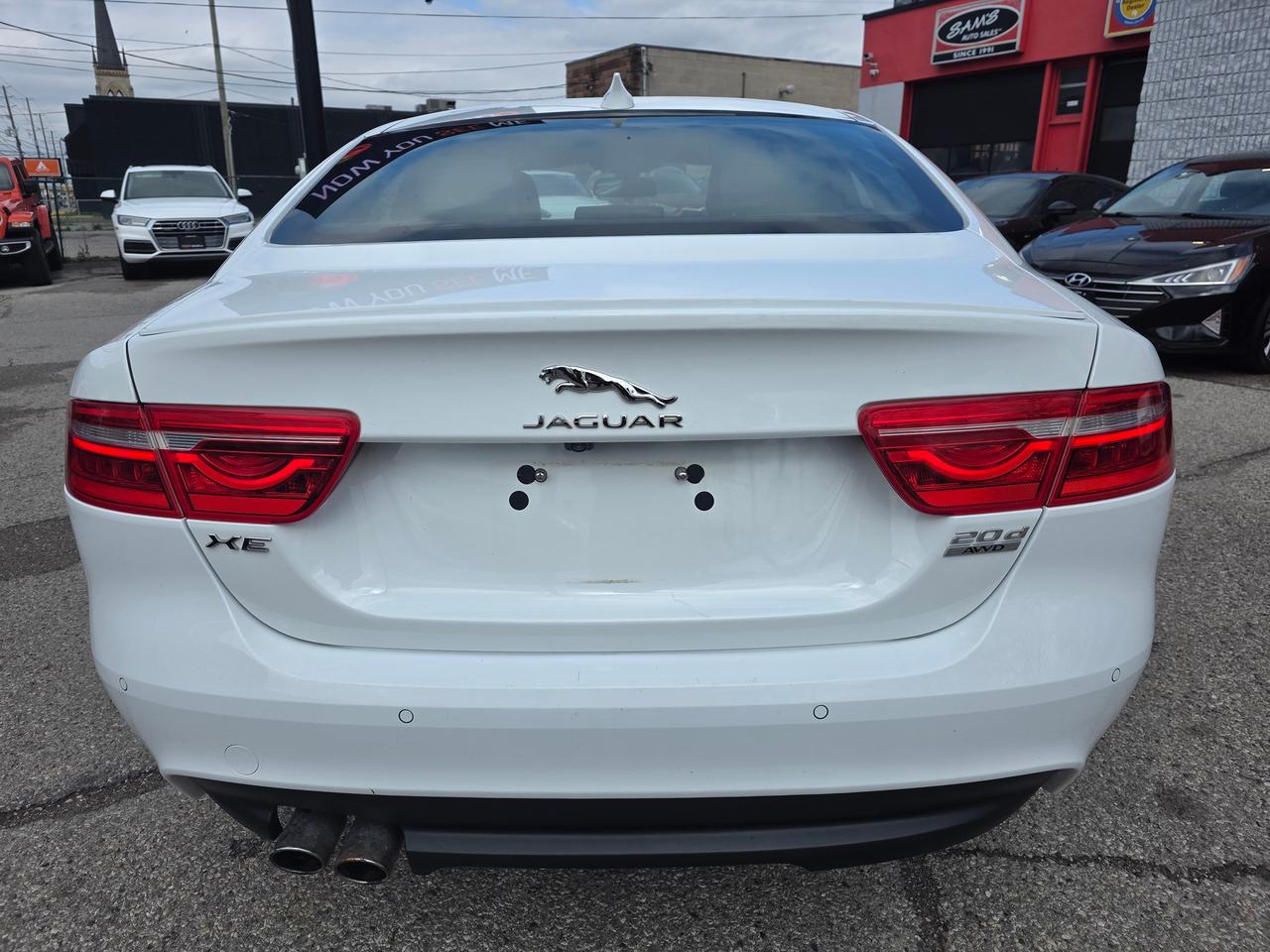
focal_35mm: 23
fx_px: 844
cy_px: 476
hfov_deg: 73.9
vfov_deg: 58.9
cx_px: 635
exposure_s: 1/7626
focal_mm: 6.3
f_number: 1.7
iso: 80
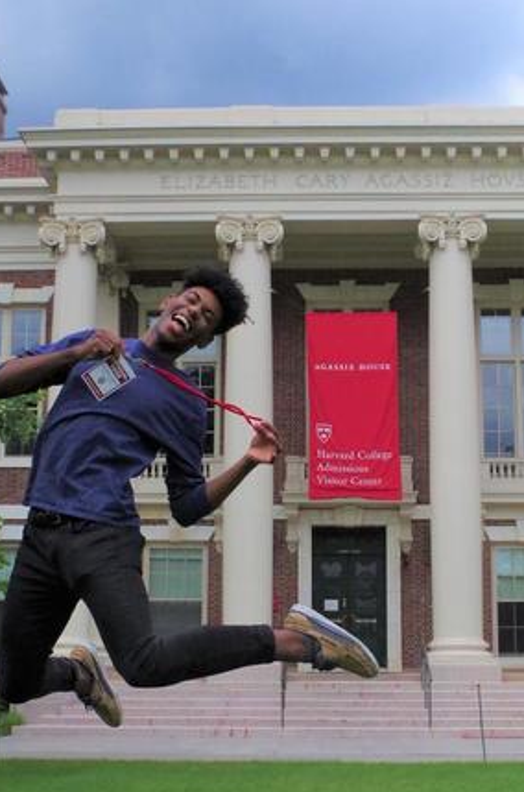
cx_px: 270
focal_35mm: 52
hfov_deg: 25.9
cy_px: 473
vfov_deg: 38.1
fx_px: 1141
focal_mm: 21.25
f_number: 8
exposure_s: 1/3200
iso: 1600
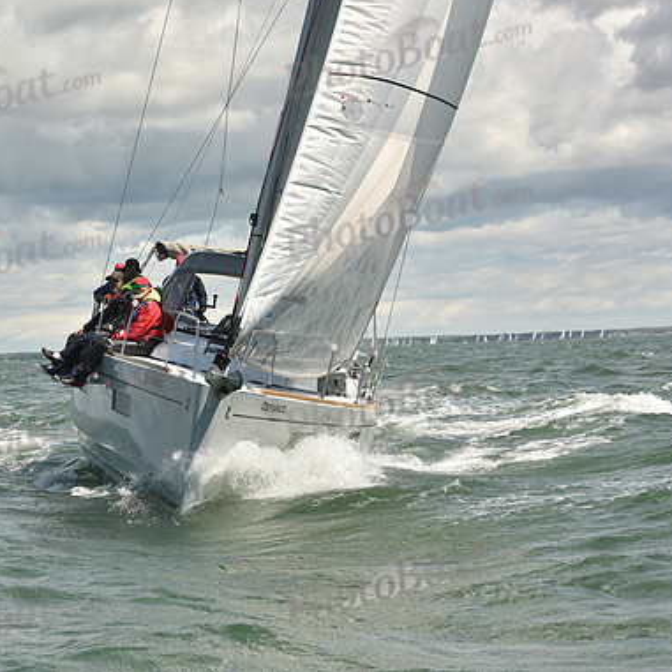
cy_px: 332
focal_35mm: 106
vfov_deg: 16.4
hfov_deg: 16.4
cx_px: 194
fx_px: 2328
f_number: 11
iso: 320
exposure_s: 1/800
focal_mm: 82
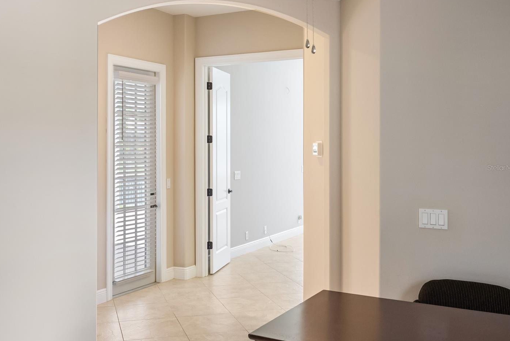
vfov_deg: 33.4
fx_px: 567
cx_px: 228
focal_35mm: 40
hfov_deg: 48.4
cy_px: 167
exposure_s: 1/30
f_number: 6.7
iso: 2500
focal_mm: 35
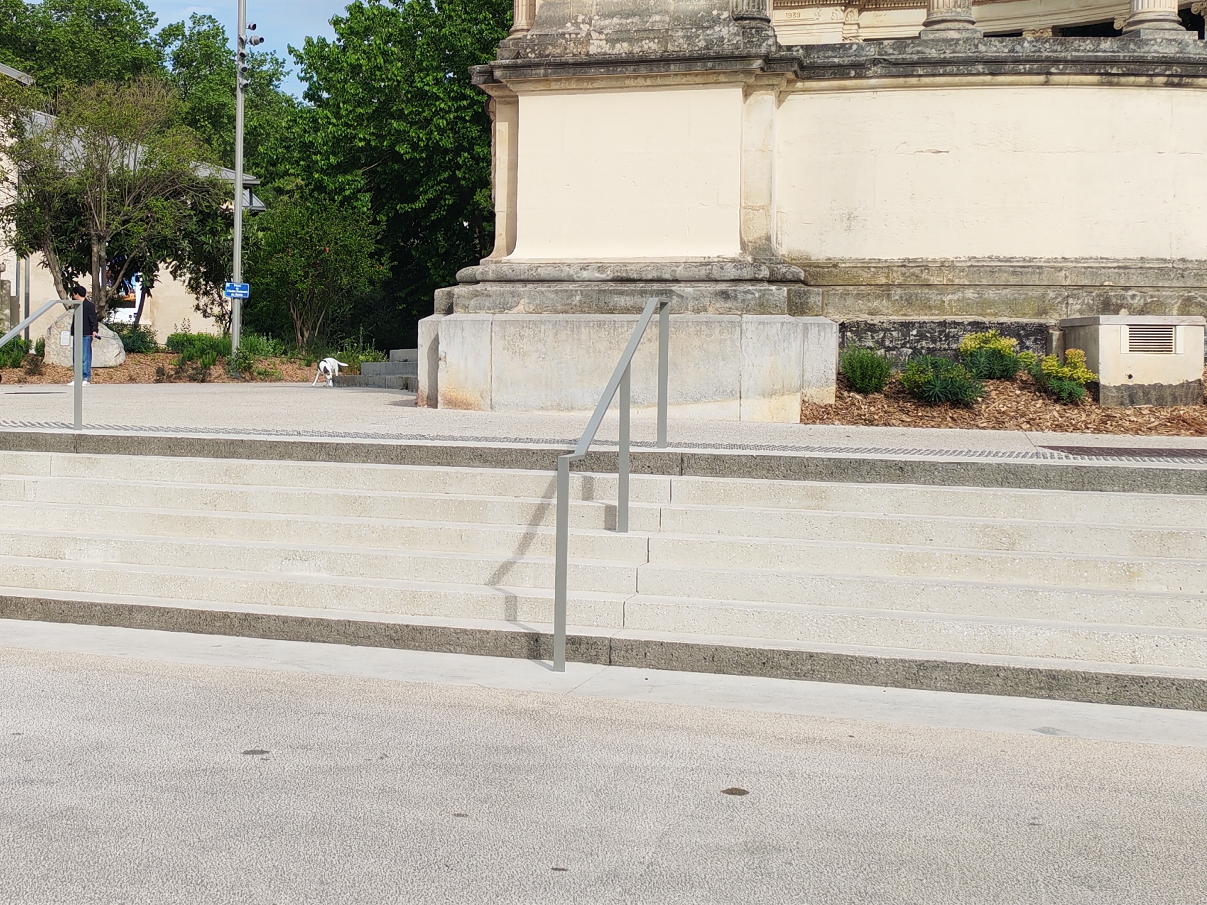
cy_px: 346
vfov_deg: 25.2
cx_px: 387
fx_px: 2022
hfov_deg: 32.9
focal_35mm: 58
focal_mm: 6.12
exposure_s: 1/590
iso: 50
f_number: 1.9
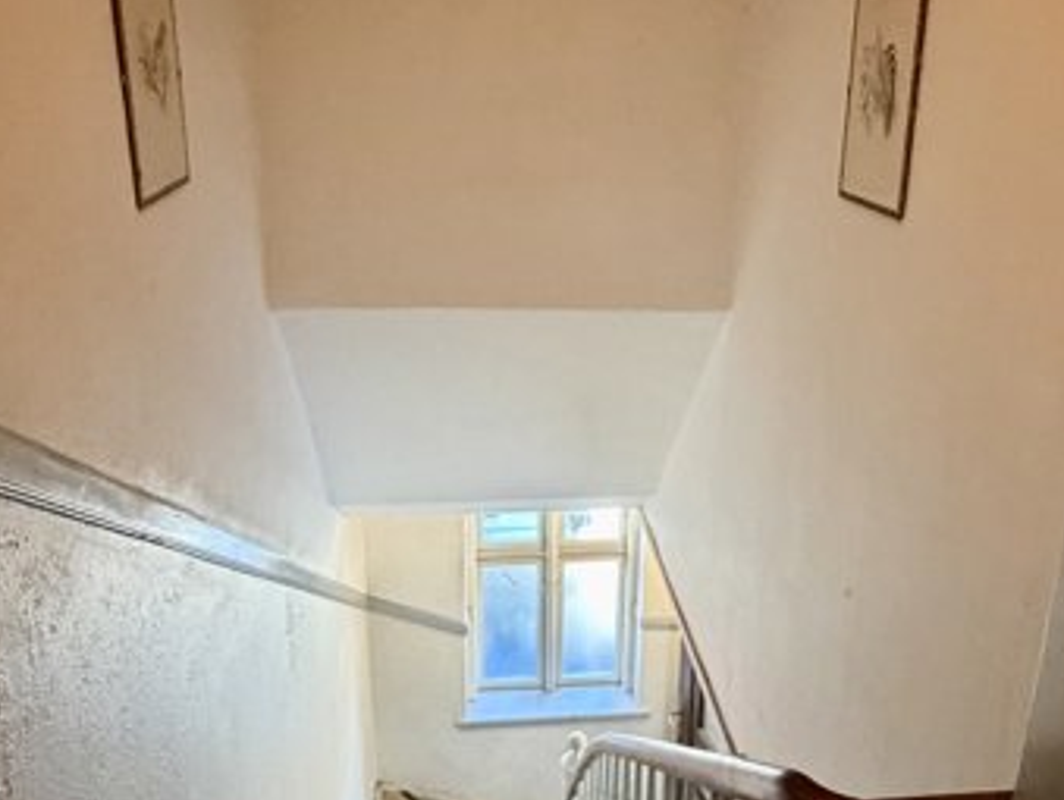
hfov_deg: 55.1
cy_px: 364
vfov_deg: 43.0
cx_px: 612
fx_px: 1015
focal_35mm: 33
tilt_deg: -17.2
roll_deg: -3.4
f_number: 2.2
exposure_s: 1/50
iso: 800
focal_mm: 2.22
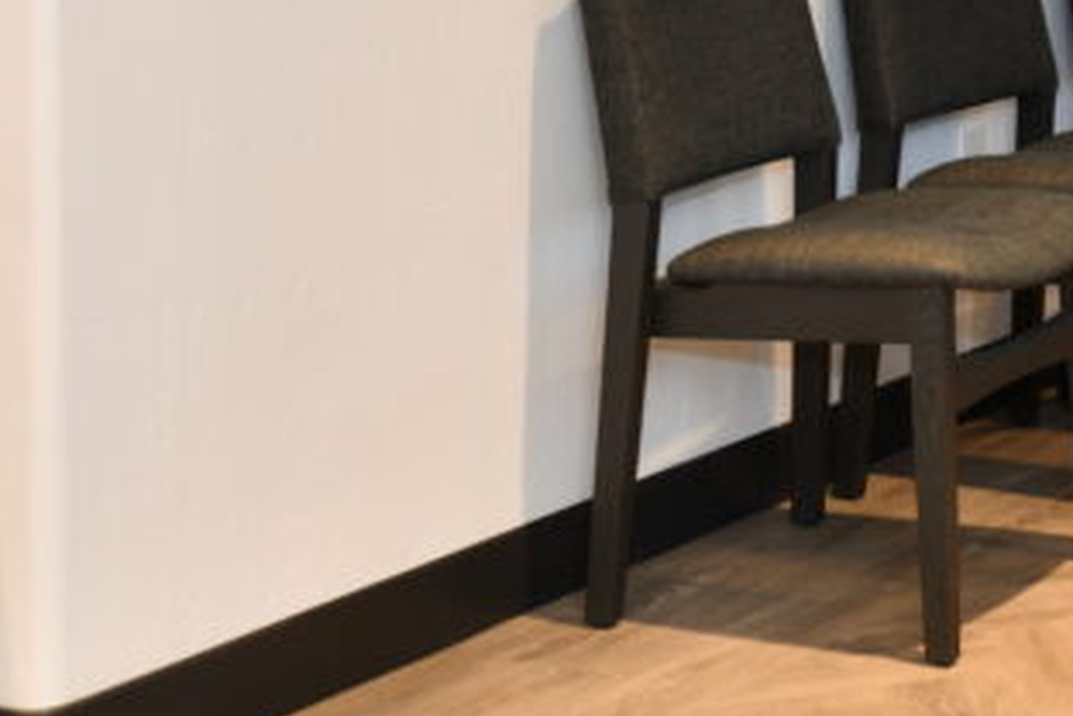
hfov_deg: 17.0
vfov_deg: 12.6
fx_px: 3129
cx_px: 1744
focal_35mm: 105
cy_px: -243
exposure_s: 1/13
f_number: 5.6
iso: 180
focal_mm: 32
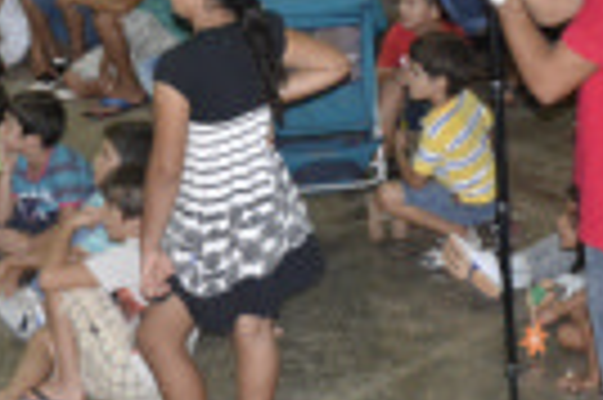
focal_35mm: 112
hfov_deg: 18.3
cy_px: -25
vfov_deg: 12.0
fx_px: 1874
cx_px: 328
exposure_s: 1/60
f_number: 3.5
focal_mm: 20
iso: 3200
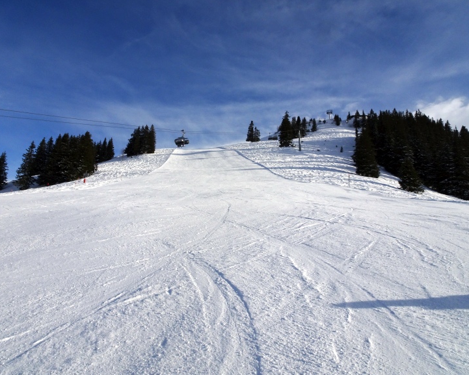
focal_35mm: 26
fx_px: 361
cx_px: 210
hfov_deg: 65.9
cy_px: 183
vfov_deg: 54.9
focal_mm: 4.1
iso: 80
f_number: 4.5
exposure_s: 1/2000
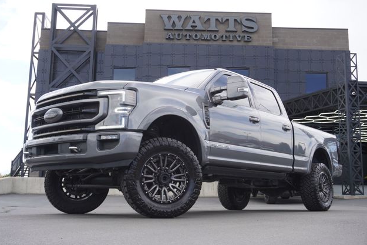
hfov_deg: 46.9
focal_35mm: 42
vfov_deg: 32.3
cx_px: 180
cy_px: 120
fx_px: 423
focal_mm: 27
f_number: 6.3
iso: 100
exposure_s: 1/125
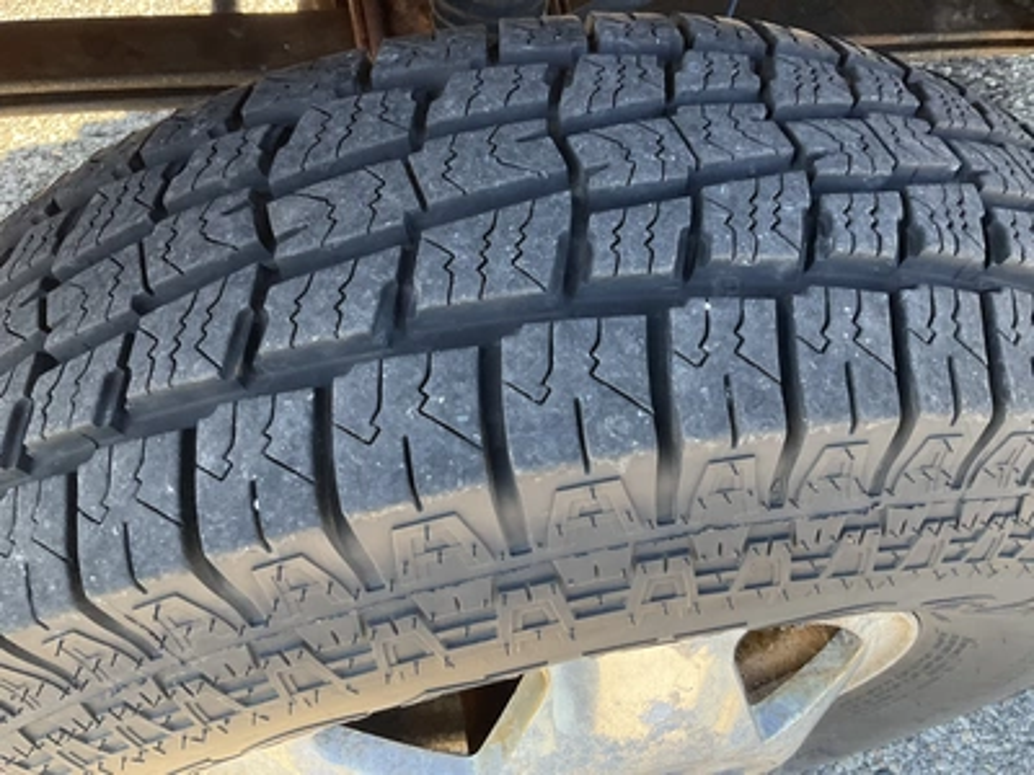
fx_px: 866
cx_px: 517
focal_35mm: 29
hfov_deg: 61.7
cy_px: 388
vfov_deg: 48.2
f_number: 1.8
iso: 64
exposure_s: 1/122
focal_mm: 3
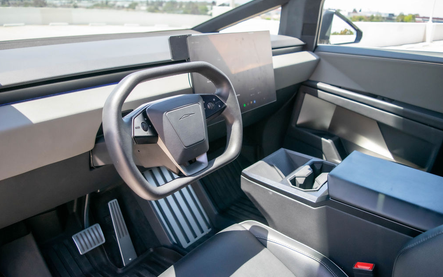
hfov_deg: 66.5
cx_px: 221
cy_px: 138
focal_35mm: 28
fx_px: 338
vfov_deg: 44.5
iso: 800
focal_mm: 18
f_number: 3.5
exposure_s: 1/640
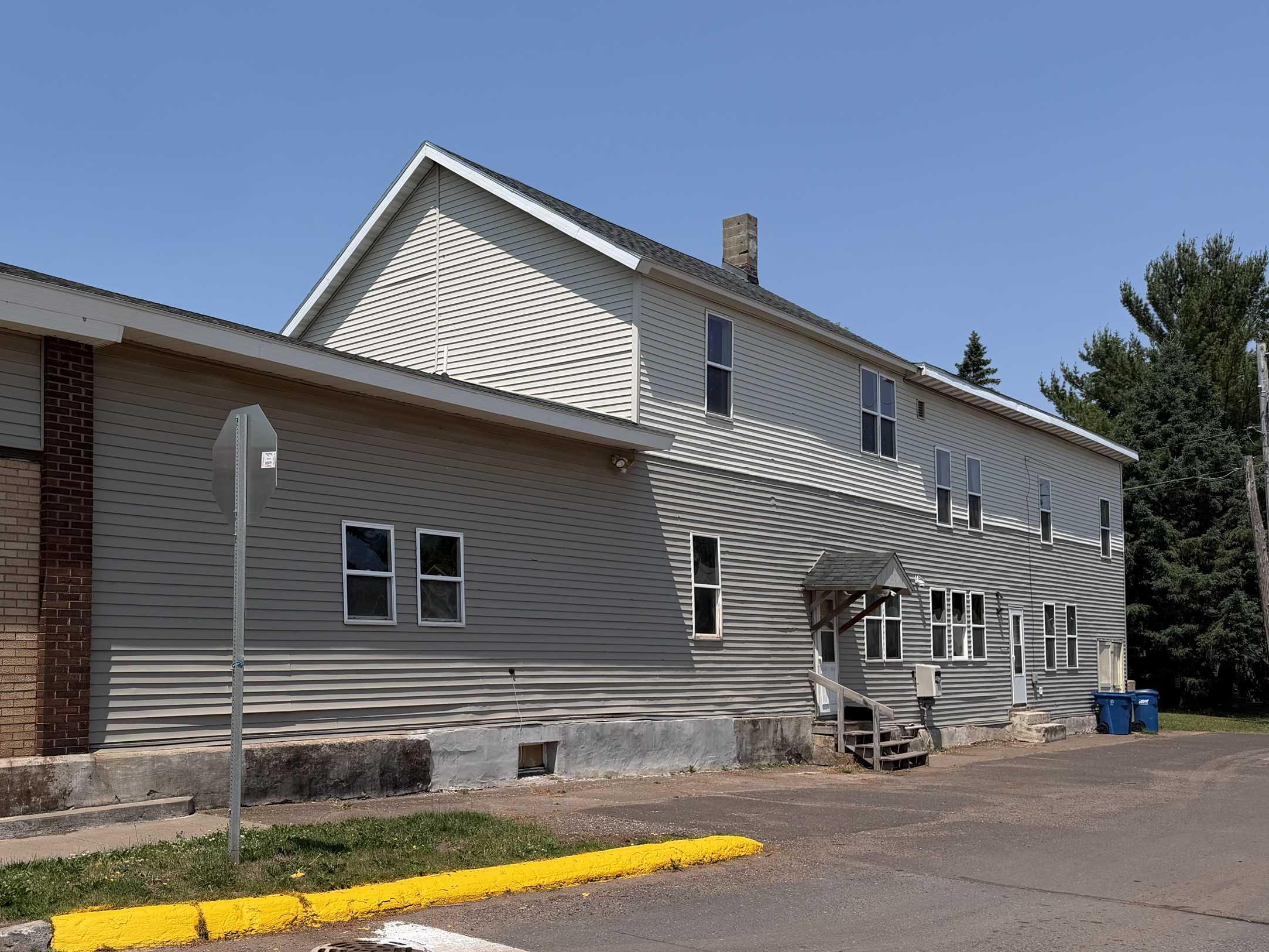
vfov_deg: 41.6
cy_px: 570
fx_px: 1246
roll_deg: +0.3
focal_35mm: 34
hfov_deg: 52.5
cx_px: 385
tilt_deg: +2.9
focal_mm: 6.76
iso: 80
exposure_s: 1/6173
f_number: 1.78
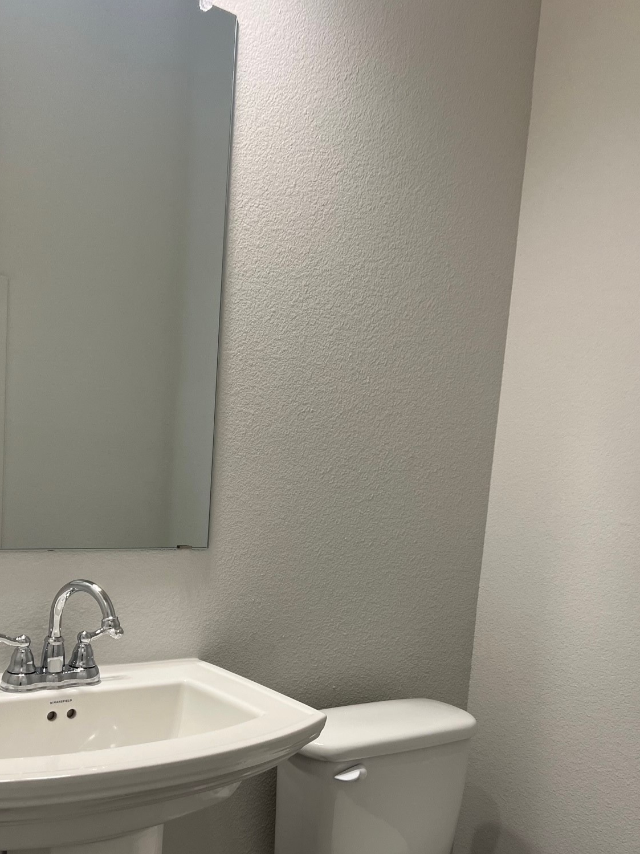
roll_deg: -4.8
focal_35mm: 35
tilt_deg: -8.2
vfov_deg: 51.7
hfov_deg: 40.7
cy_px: 564
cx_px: 313
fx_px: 863
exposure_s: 1/120
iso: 100
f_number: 1.5
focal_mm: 5.7
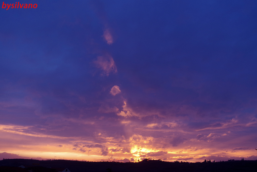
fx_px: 300
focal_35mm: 42
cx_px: 128
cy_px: 86
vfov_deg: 31.9
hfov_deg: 46.4
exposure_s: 1/60
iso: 400
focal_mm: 28.13
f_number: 5
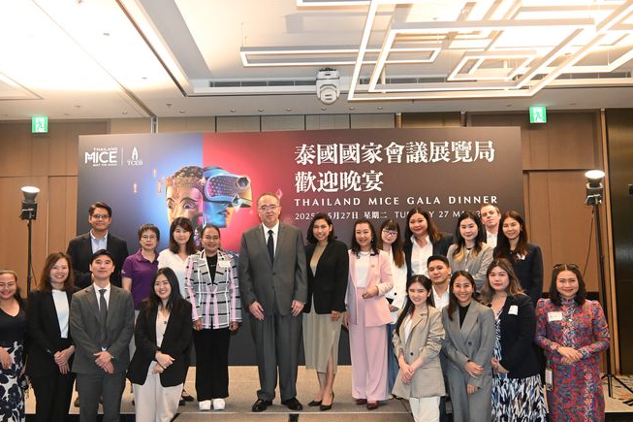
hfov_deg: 58.2
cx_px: 290
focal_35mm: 32
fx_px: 567
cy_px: 215
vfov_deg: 40.8
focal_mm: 19.5
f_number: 7.1
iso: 4000
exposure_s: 1/60
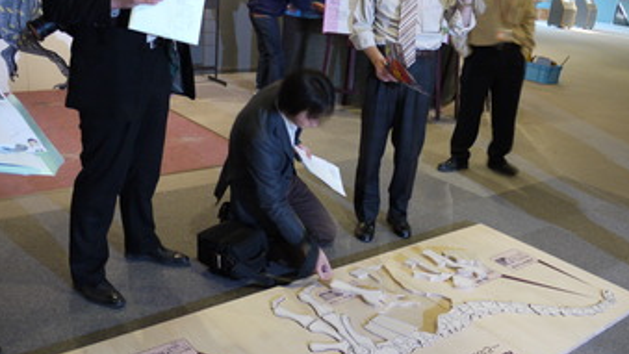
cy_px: 195
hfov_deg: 55.2
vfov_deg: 32.8
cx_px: 334
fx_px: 601
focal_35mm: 36
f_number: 3.5
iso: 400
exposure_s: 1/8
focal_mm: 14
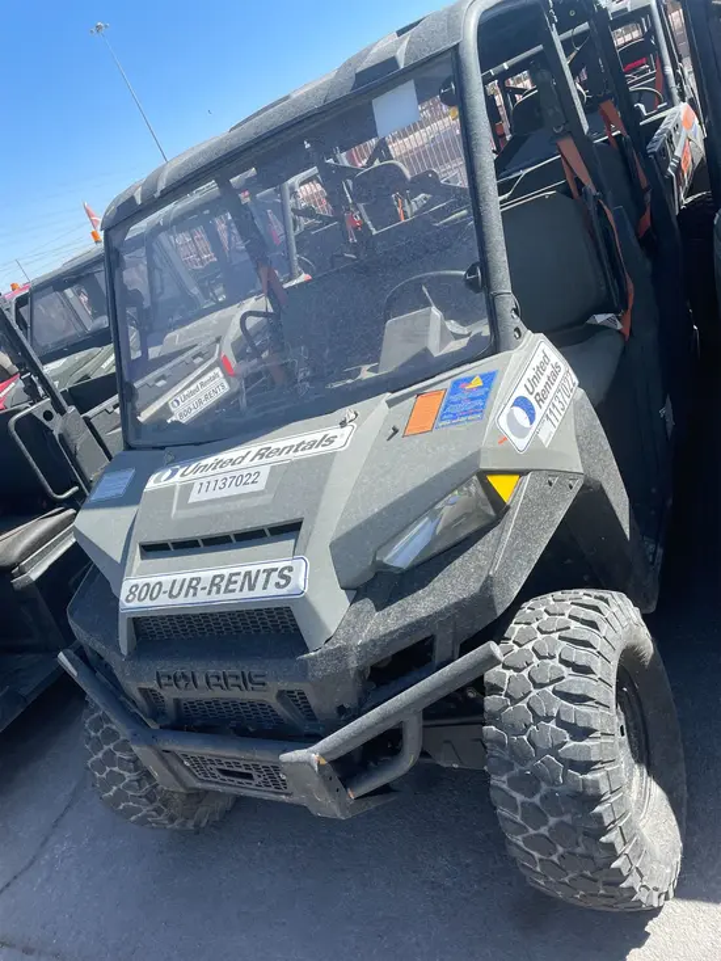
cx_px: 360
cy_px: 480
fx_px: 722
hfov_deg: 53.1
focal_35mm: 26
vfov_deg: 67.3
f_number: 1.6
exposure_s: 1/2398
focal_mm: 4.2
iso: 50
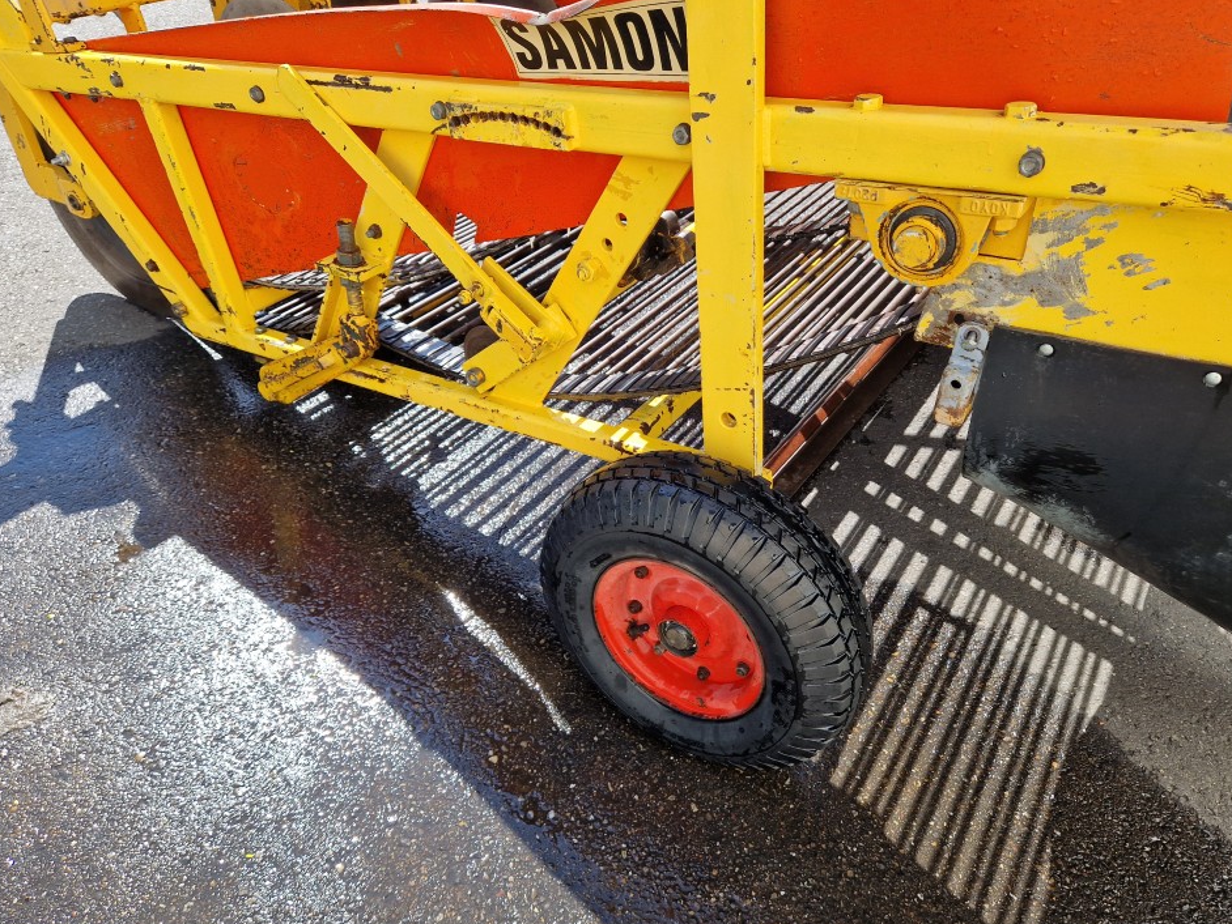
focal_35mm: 25
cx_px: 658
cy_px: 478
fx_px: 890
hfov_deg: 69.3
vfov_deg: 54.9
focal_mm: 5.4
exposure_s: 1/570
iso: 50
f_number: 1.8
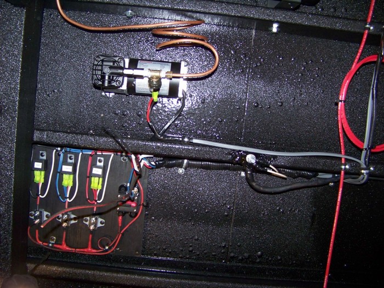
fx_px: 399
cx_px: 192
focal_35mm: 36
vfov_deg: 39.7
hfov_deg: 51.4
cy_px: 144
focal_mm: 5.85
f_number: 2.8
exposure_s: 1/30
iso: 200
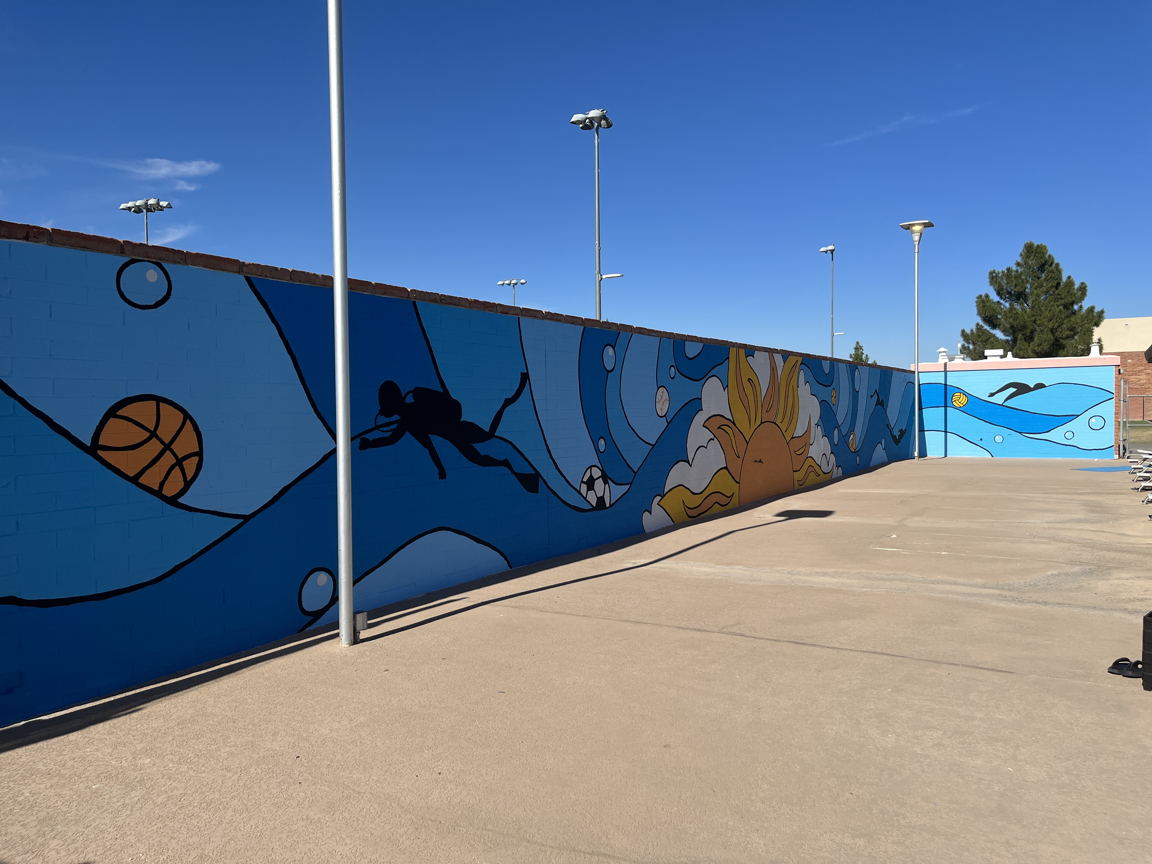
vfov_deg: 53.1
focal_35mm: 26
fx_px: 865
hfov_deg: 67.3
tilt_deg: -1.0
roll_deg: -0.1
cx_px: 576
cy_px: 432
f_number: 1.6
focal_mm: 5.1
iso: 50
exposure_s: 1/6494
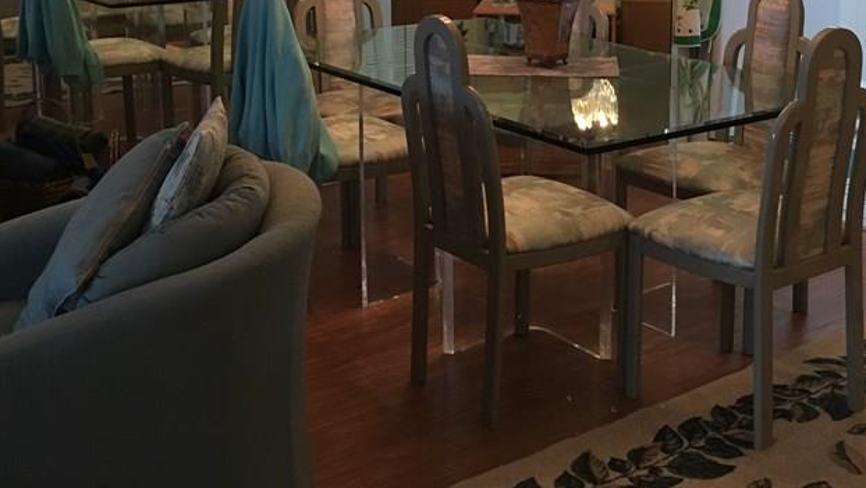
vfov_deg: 22.5
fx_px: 1194
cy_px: 42
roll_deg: -0.9
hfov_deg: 39.5
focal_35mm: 52
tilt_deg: -9.4
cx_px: 567
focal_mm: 4.15
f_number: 2.2
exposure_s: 1/30
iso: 160
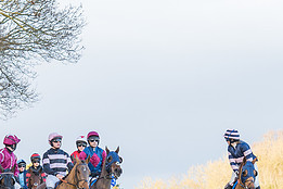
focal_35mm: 305
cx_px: 90
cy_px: 196
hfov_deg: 6.8
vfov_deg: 4.5
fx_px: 2397
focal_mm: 90
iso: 400
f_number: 4
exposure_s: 1/200
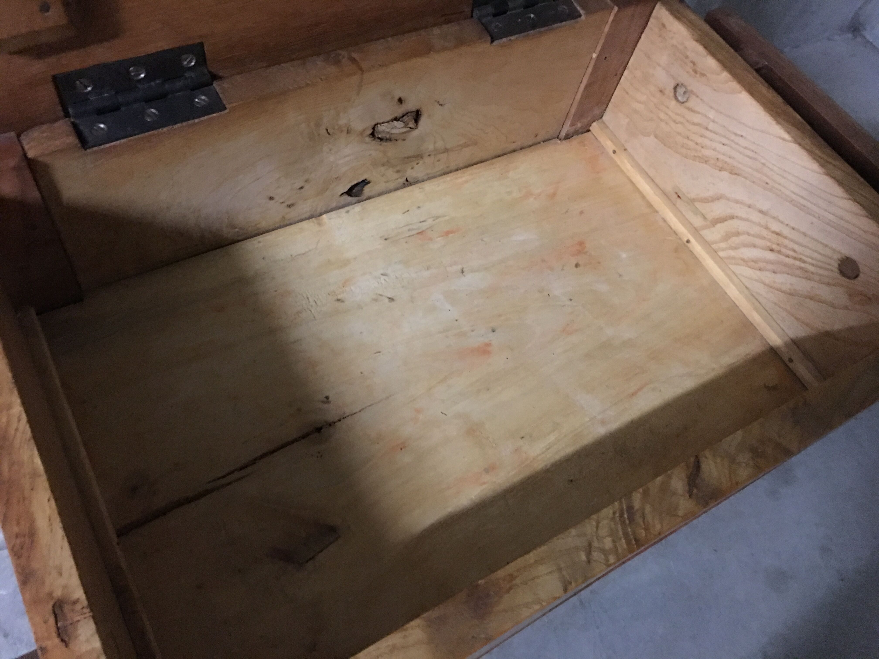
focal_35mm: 29
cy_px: 330
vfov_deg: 48.2
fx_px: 736
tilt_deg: -58.3
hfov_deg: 61.7
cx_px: 440
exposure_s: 1/4
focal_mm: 4.15
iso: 125
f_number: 2.2
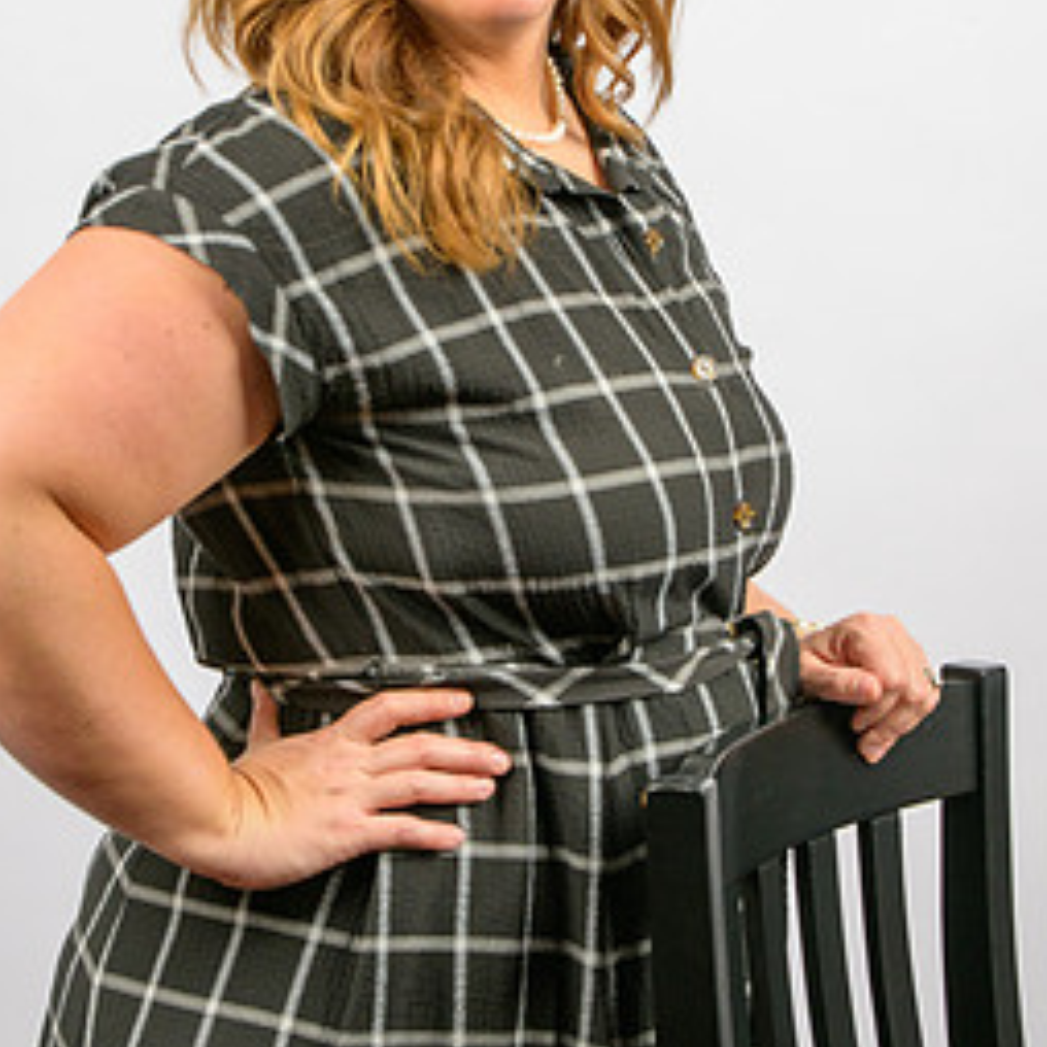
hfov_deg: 15.4
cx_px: 478
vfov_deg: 15.4
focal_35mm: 113
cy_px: 383
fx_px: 3867
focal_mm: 75
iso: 1000
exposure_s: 1/160
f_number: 6.3
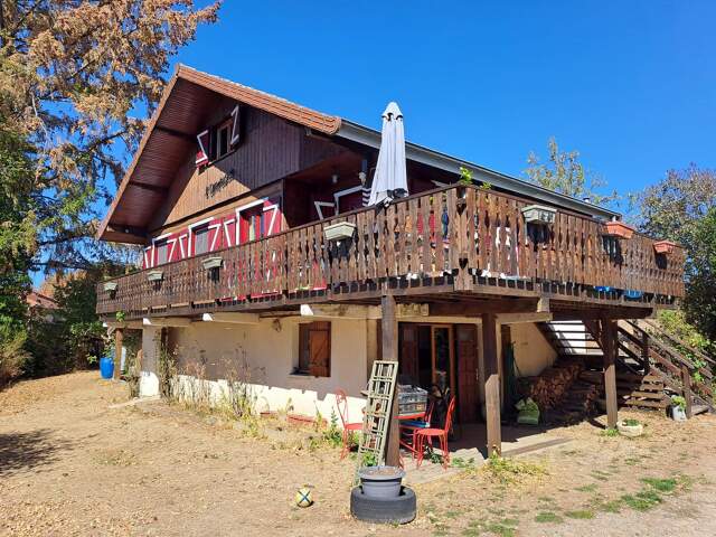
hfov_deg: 69.4
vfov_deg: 54.9
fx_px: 517
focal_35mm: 25
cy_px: 268
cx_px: 358
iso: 32
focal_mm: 4.65
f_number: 1.8
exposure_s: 1/1248
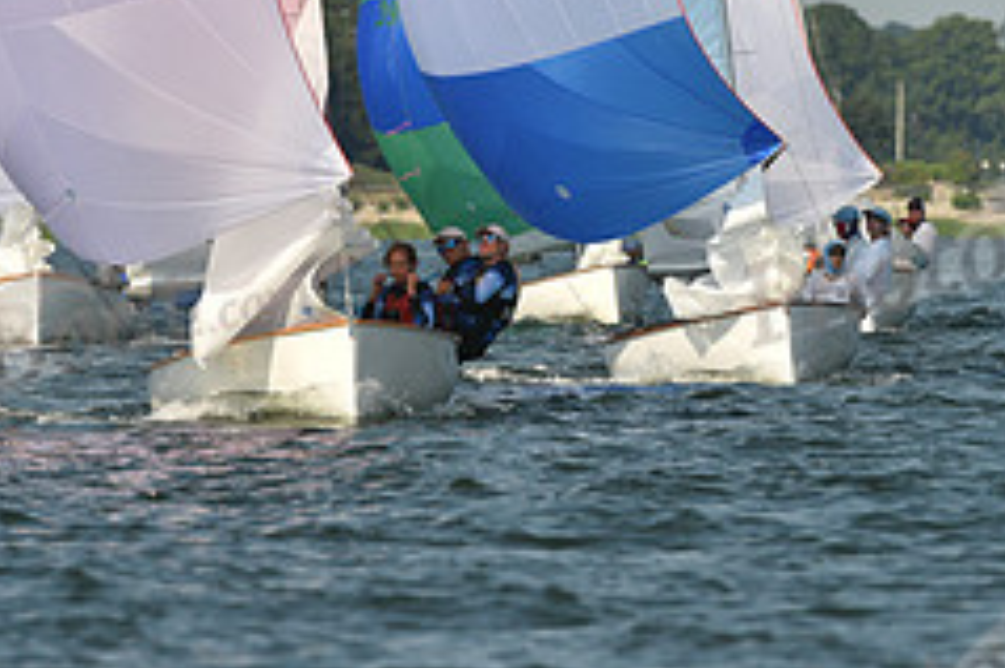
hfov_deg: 2.1
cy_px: 78
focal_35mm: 971
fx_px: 27088
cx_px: 530
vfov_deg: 1.4
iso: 250
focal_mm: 400
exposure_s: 1/1250
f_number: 7.1
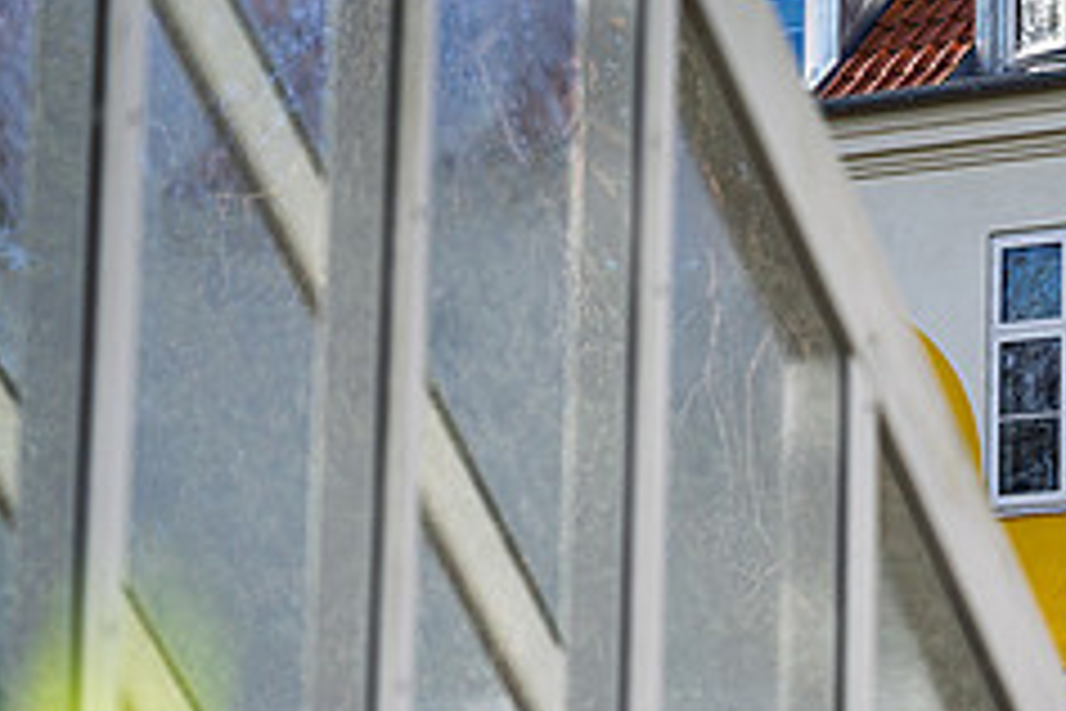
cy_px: 745
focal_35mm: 164
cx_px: 1250
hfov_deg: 12.3
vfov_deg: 8.3
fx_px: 4856
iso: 64
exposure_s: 1/800
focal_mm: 67
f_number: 2.8
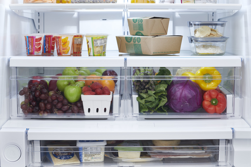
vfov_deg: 20.6
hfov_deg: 30.5
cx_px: 126
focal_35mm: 66
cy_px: 84
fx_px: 460
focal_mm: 66
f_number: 8
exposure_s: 1.3
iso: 100
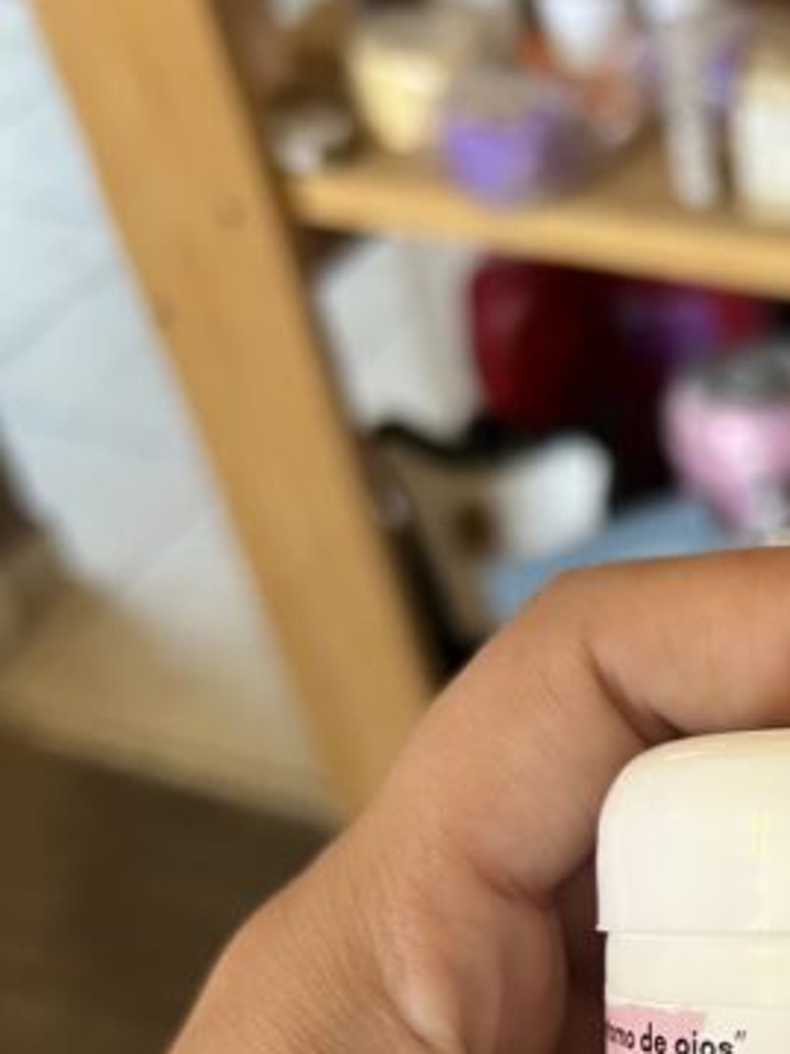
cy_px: 925
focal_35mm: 58
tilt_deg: -47.9
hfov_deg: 23.6
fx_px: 1766
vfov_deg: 31.8
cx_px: 878
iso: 100
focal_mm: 5.7
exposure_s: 1/60
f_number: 1.5
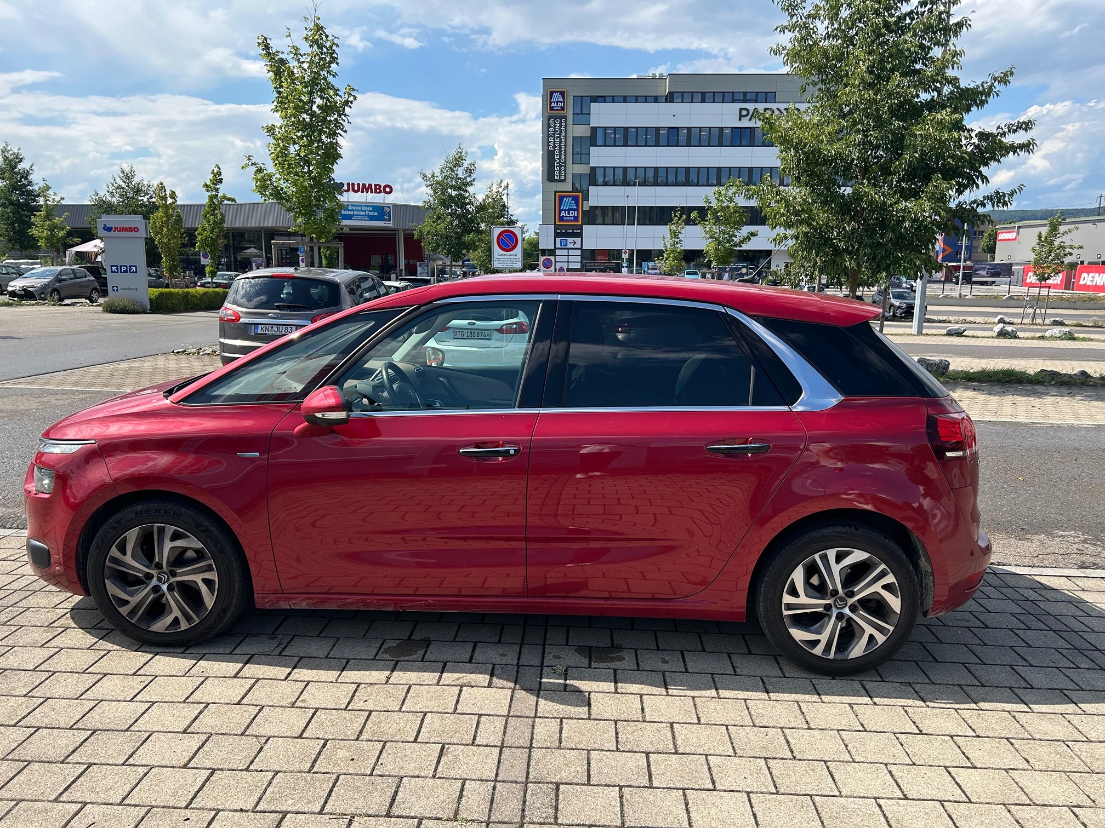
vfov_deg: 53.1
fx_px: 830
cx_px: 552
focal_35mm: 26
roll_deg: -0.3
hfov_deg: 67.3
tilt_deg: -10.2
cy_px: 414
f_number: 1.5
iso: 50
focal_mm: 5.7
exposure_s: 1/2208
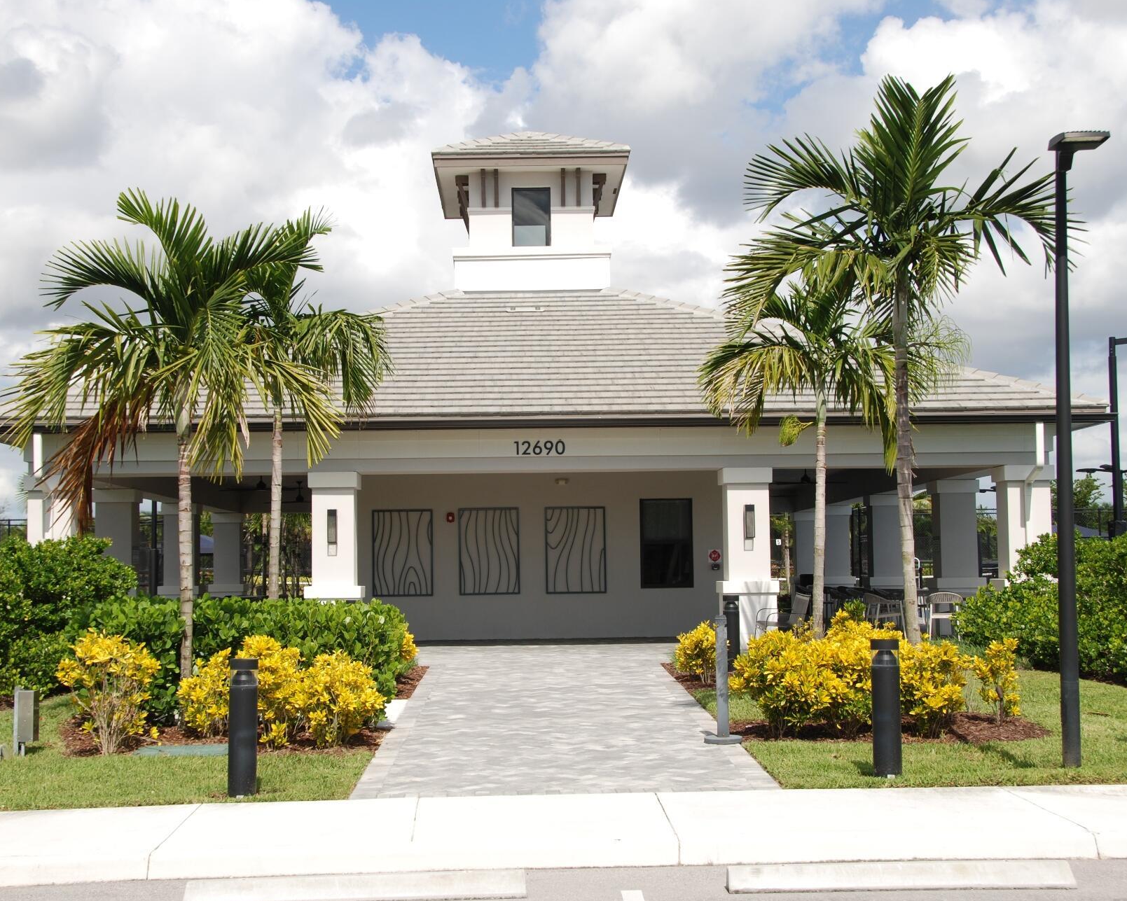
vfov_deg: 28.8
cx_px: 527
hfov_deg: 35.6
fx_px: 1753
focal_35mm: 53
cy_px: 452
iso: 100
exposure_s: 1/250
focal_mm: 31
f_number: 8
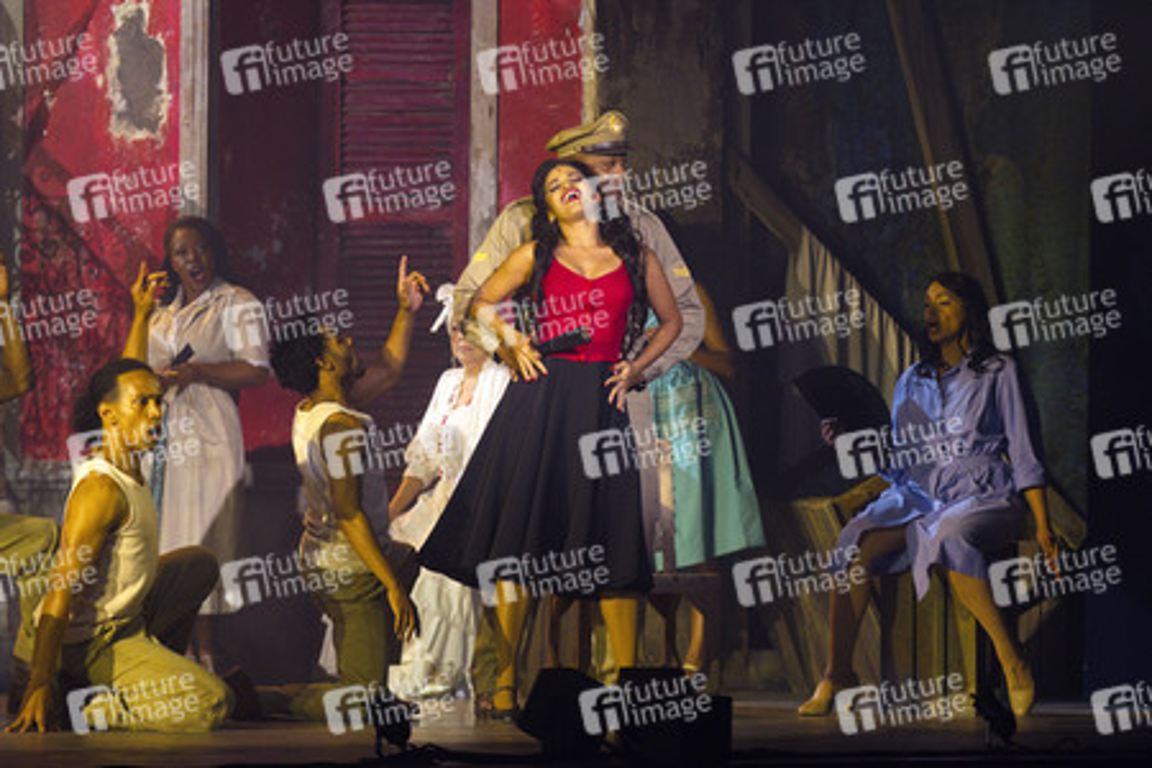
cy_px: 384
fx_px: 5440
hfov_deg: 12.1
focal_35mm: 170
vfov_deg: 8.1
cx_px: 576
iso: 3200
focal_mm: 170
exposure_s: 1/320
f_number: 4
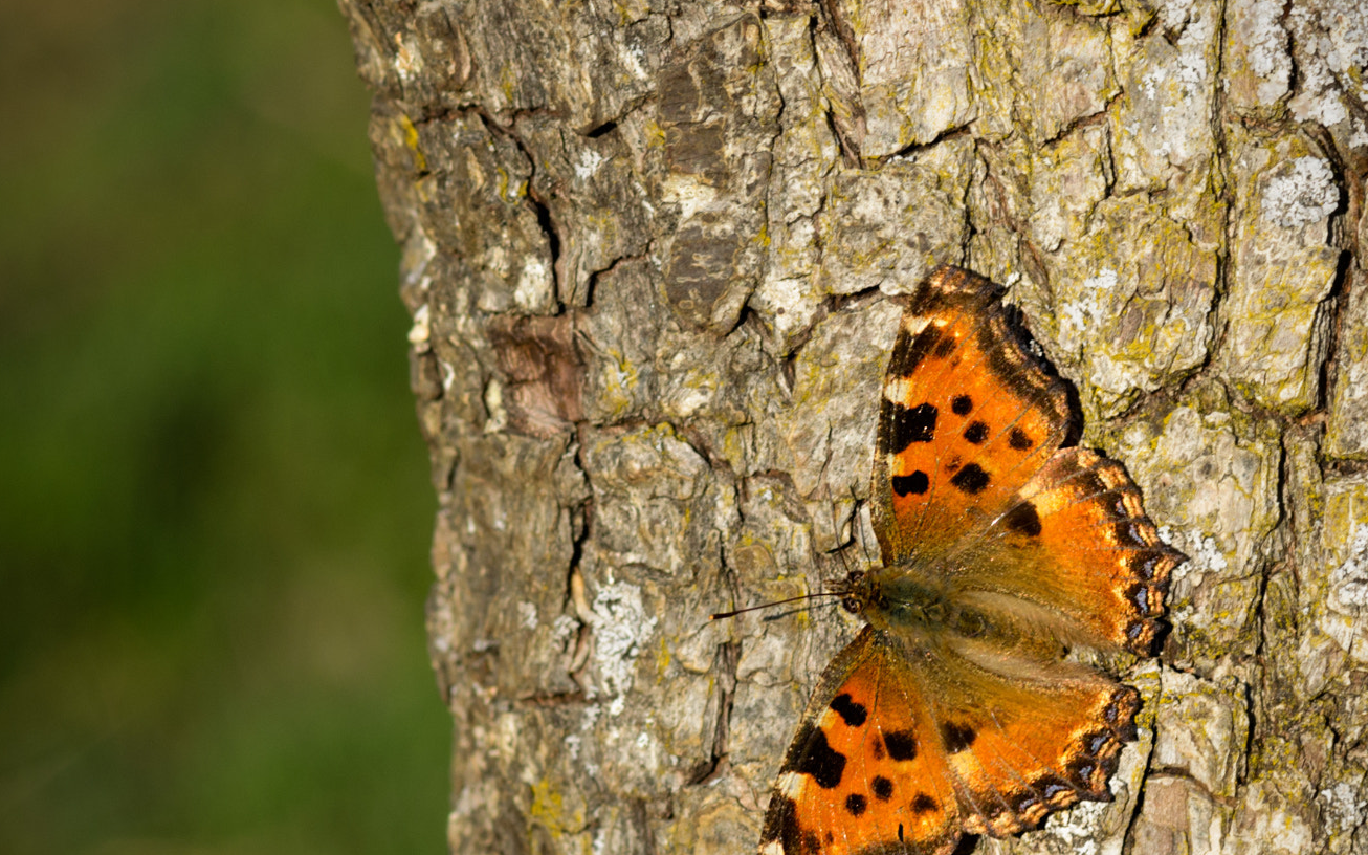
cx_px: 697
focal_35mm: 197
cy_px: 534
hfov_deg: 10.7
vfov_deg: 6.7
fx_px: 7330
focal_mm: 105
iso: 200
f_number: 8
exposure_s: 1/320
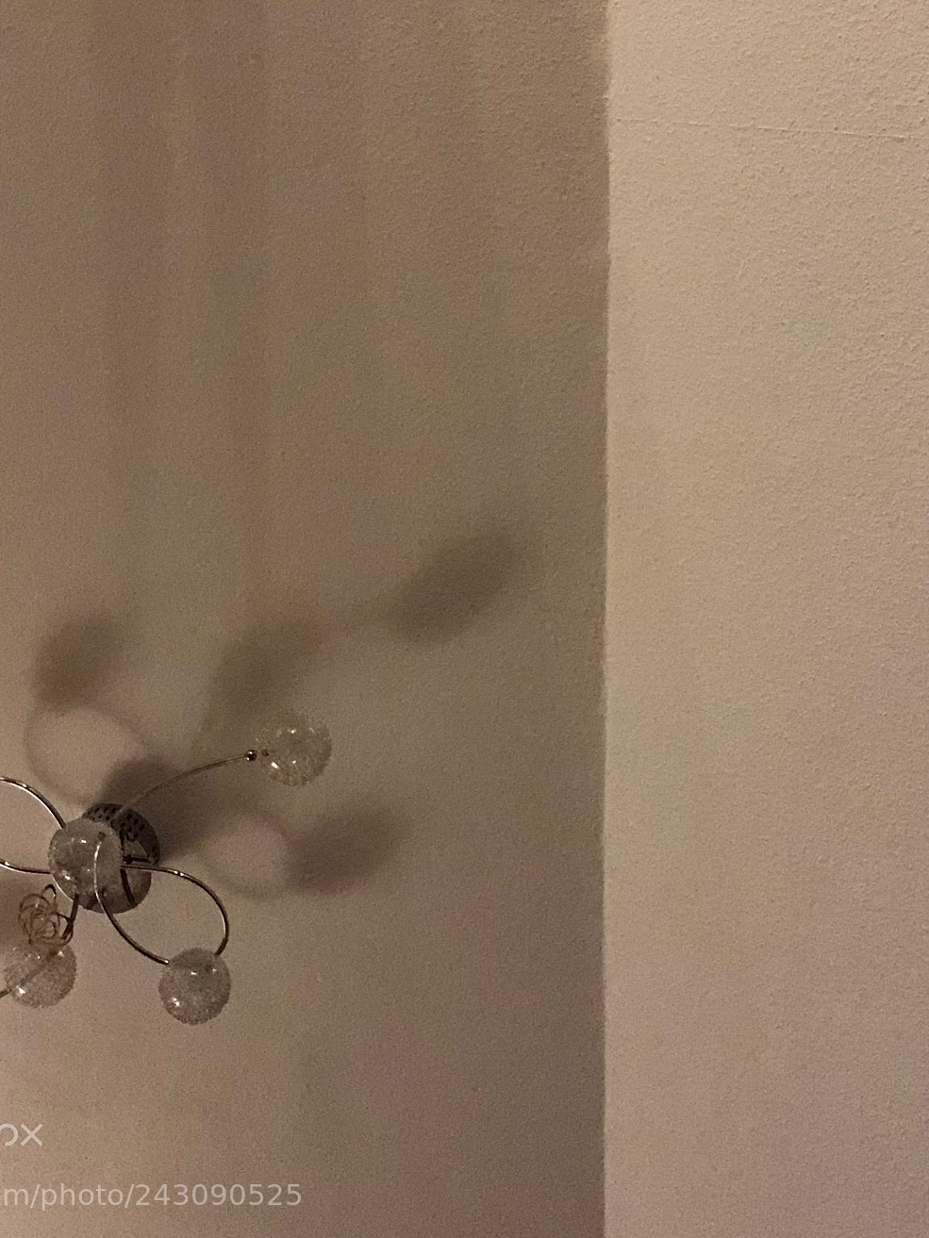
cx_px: 375
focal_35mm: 39
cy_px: 515
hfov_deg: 36.7
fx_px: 1395
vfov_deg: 47.7
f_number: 2.2
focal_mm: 2.87
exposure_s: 1/33
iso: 500
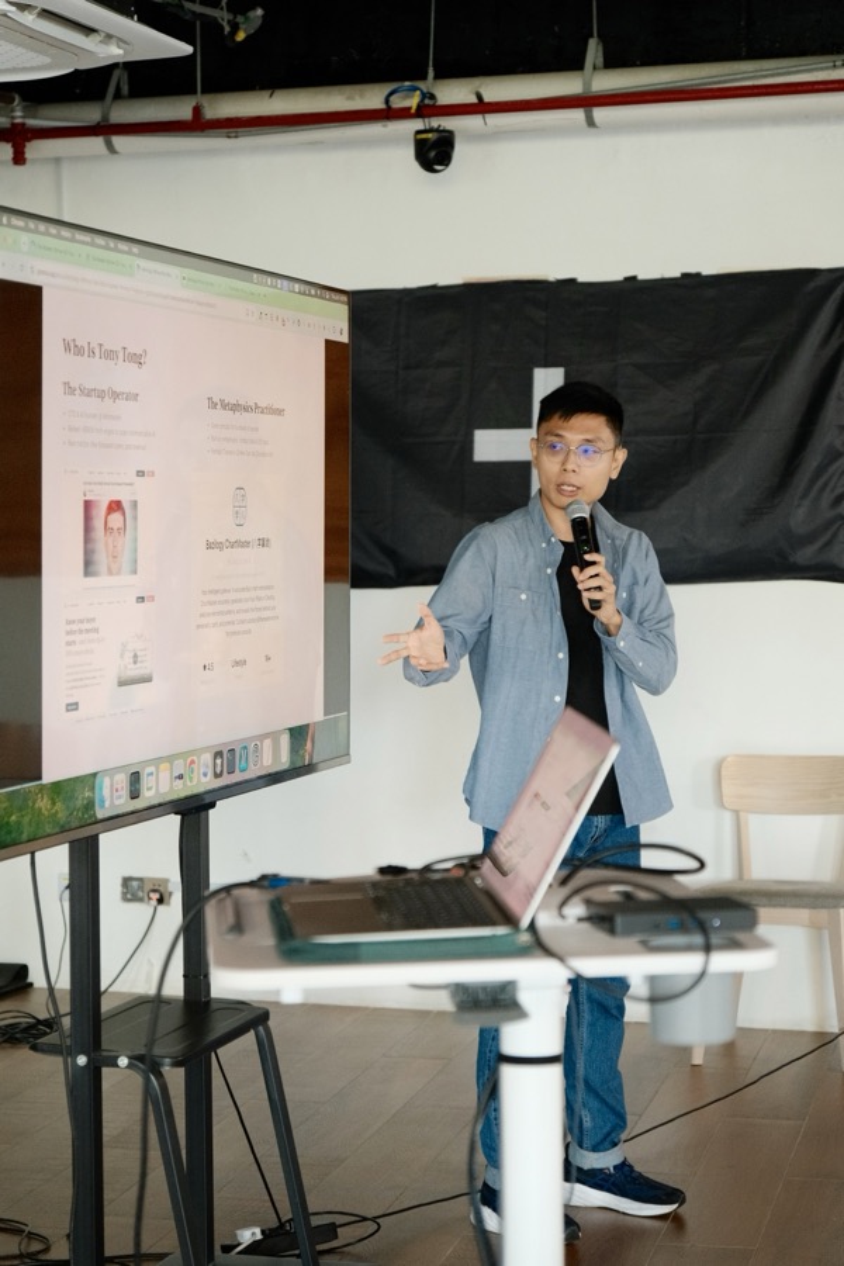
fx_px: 2637
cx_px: 422
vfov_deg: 27.0
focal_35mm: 75
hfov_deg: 18.2
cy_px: 633
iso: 3200
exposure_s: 1/160
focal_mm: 50.3
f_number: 2.8
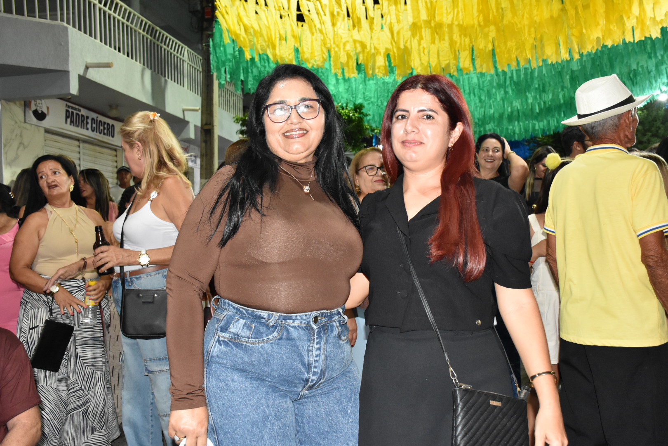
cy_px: 223
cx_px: 334
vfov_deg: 36.9
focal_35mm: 36
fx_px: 668
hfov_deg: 53.1
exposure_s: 1/100
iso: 3200
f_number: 5.6
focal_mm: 24
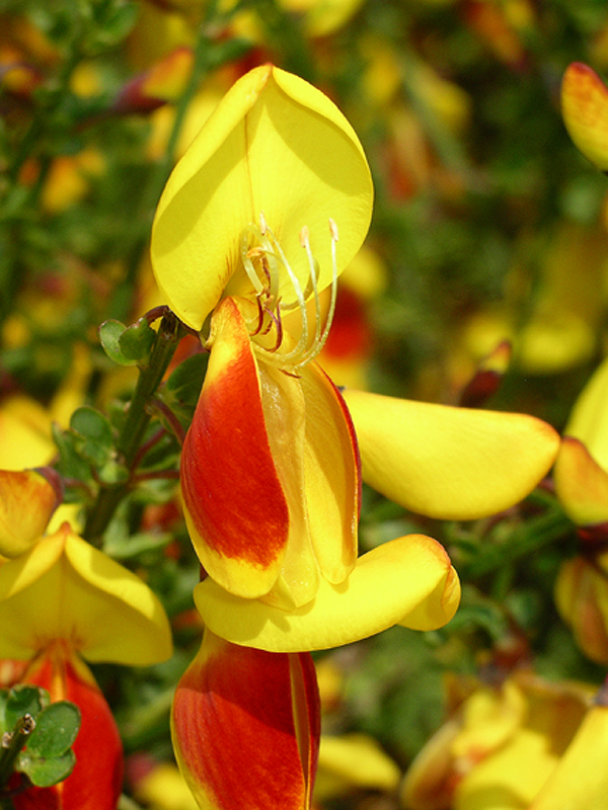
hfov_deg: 9.5
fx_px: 3653
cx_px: 304
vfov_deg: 12.7
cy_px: 405
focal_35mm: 156
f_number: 8
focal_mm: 32.5
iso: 200
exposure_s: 1/640
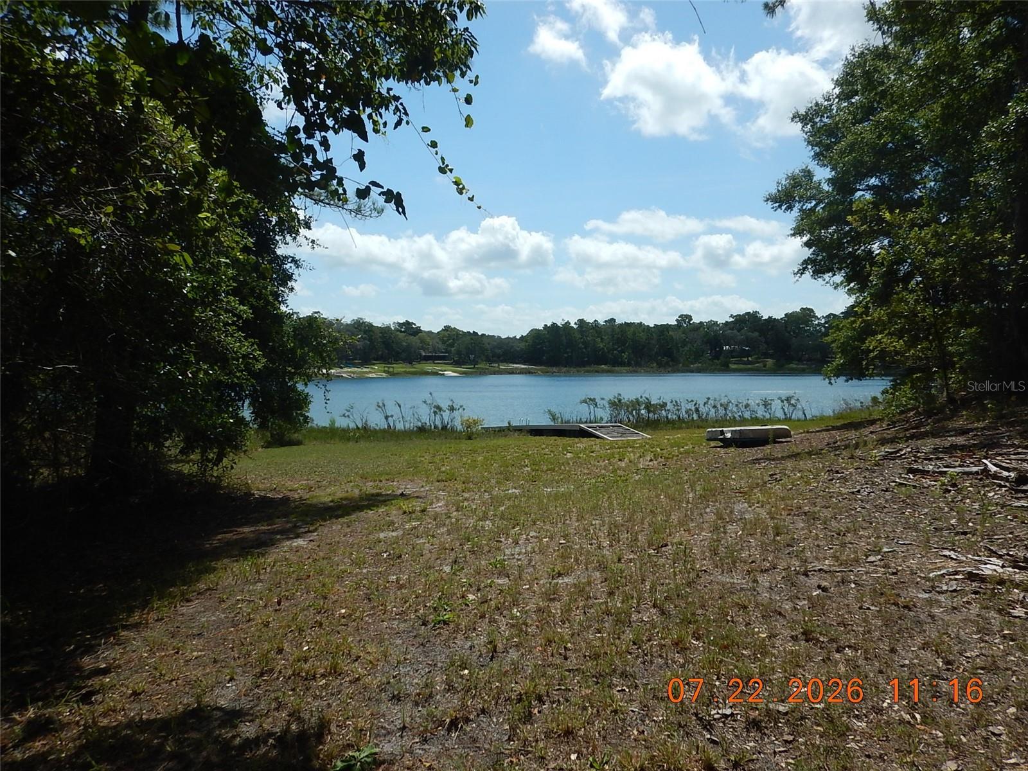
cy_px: 386
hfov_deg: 71.6
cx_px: 514
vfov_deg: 56.8
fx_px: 713
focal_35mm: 24
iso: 125
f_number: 8.2
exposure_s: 1/400
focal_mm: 4.3
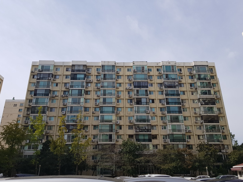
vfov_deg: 53.1
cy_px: 91
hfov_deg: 67.3
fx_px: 183
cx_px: 122
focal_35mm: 26
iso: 40
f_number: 1.7
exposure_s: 1/2648
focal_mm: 4.2
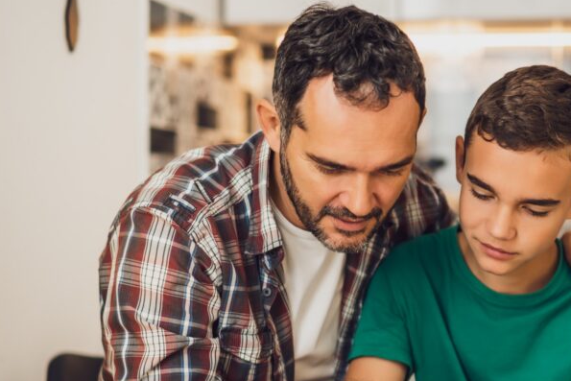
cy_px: 288
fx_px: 1364
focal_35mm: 86
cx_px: 410
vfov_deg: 15.8
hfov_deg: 23.5
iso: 100
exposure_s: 1/160
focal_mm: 50
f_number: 1.6
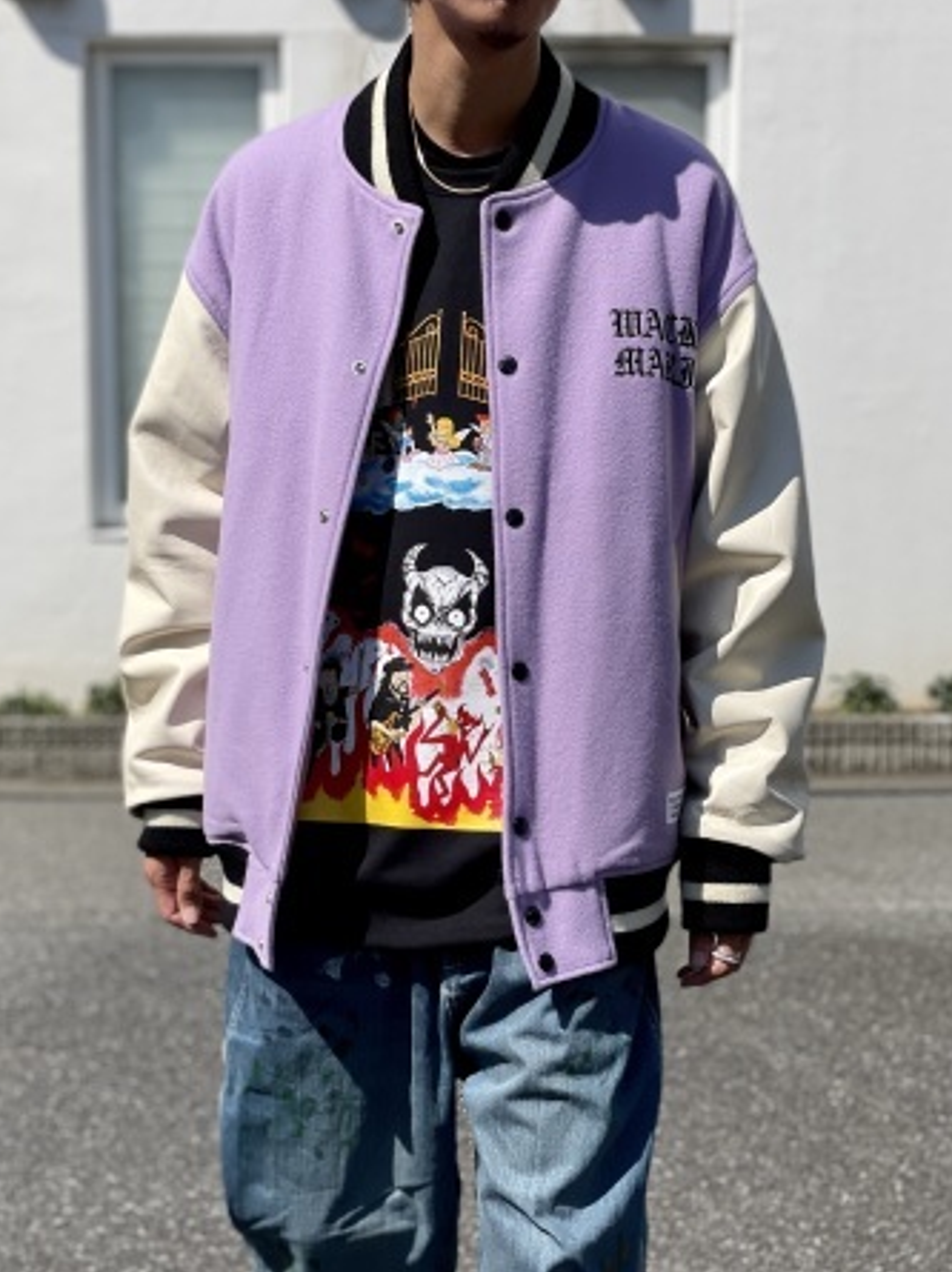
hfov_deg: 23.6
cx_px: 430
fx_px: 2277
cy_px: 752
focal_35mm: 62
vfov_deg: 31.1
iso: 32
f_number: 2
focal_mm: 6
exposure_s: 1/2817
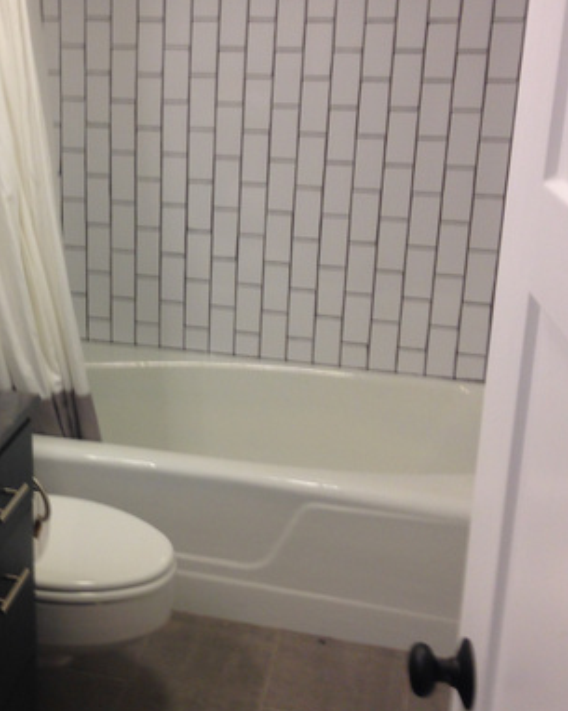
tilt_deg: -18.3
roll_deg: +0.5
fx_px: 1136
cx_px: 84
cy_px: 290
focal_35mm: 54
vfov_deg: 34.7
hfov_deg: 27.3
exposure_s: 1/20
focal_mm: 4.12
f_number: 2.4
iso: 50
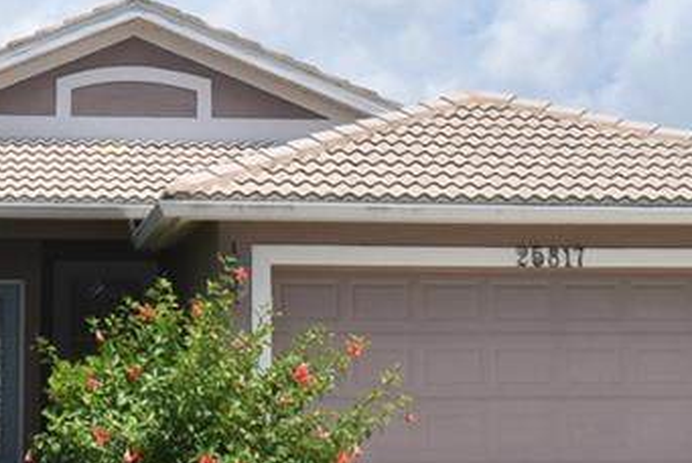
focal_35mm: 90
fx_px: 1731
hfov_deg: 22.2
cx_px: 112
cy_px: 133
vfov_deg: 15.2
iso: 400
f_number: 22
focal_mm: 20
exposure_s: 1/200
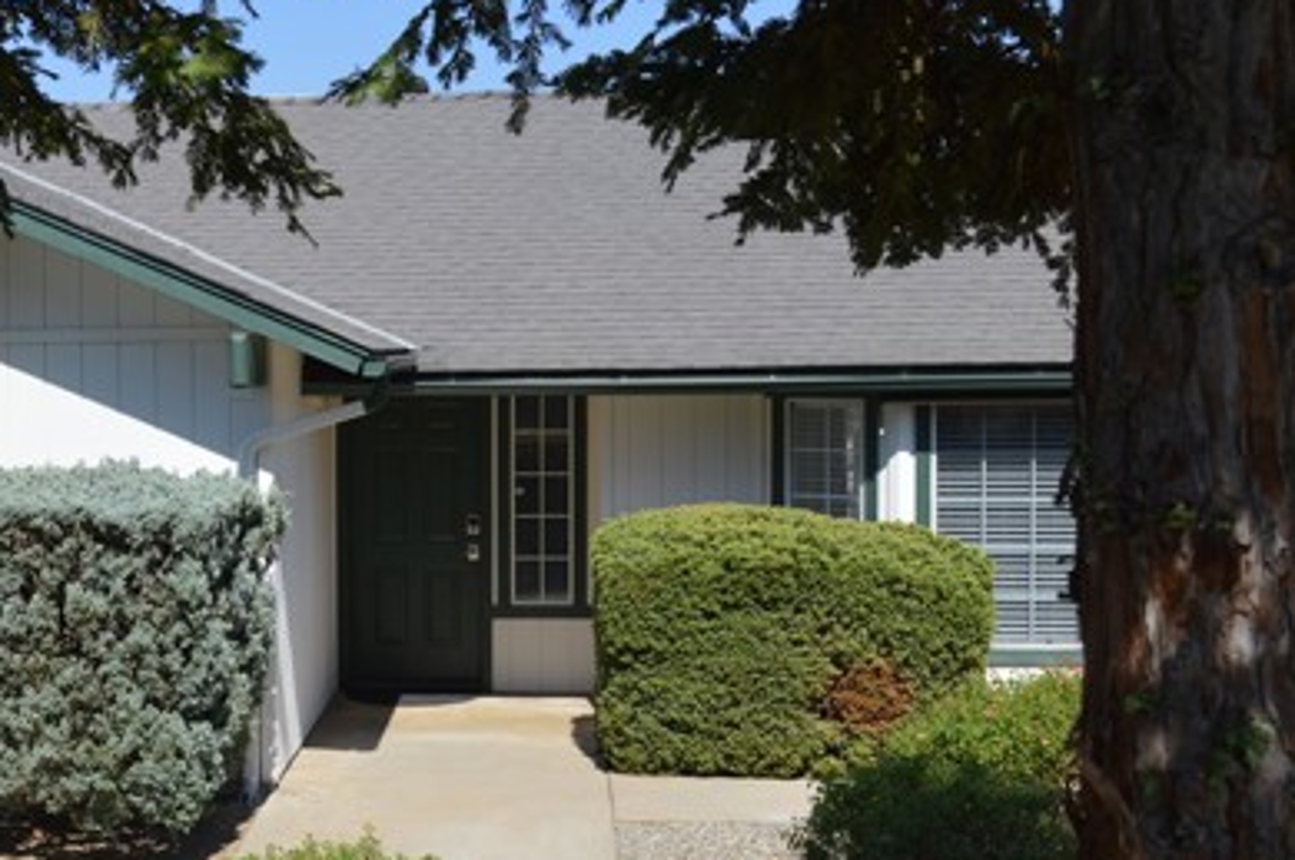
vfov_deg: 21.2
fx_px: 2299
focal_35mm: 64
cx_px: 242
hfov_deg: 30.6
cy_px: 496
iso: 100
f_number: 8
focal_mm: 26
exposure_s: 1/250
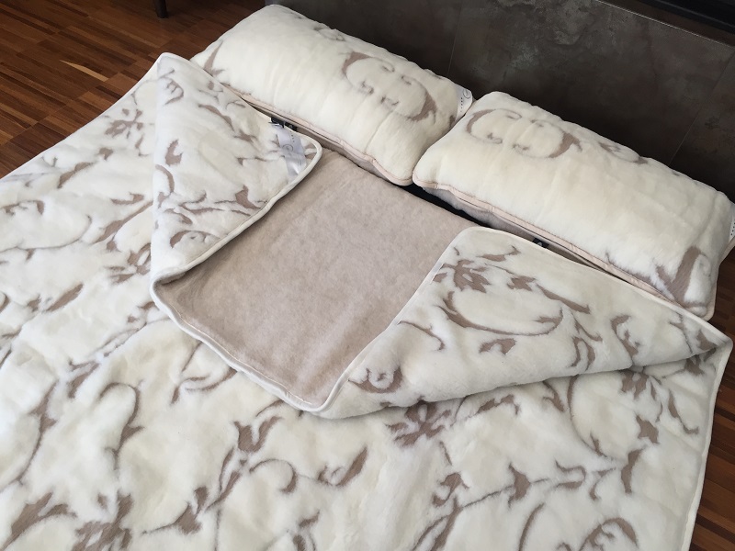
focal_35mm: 29
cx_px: 368
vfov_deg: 48.2
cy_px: 276
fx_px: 616
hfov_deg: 61.7
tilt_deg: -51.0
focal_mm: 4.15
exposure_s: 1/33
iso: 32
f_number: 2.2
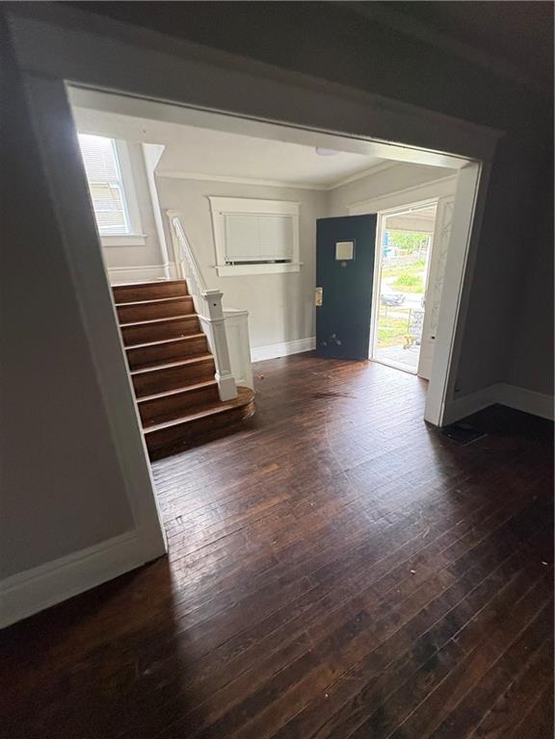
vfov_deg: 102.1
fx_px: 299
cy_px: 370
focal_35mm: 14
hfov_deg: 85.7
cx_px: 278
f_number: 2.2
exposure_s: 1/60
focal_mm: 2.22
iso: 400
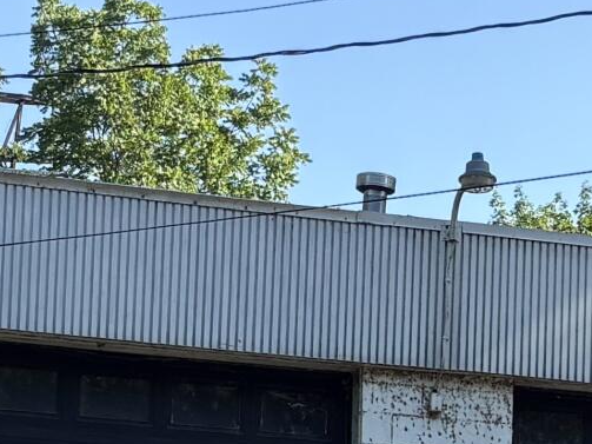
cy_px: 558
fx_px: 2650
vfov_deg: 9.4
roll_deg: -1.4
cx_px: 459
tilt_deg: +7.3
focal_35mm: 155
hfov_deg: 12.7
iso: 50
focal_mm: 5.96
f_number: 1.6
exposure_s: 1/1337
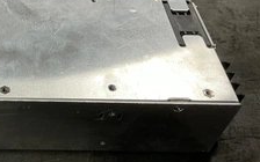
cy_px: 83
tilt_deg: -46.3
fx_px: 376
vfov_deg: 24.4
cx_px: 31
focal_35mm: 53
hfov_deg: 36.1
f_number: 1.8
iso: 125
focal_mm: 3
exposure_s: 1/60
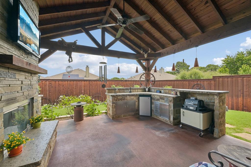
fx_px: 98
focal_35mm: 14
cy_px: 84
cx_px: 126
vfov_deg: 81.2
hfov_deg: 104.3
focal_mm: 14
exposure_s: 1/200
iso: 400
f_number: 8
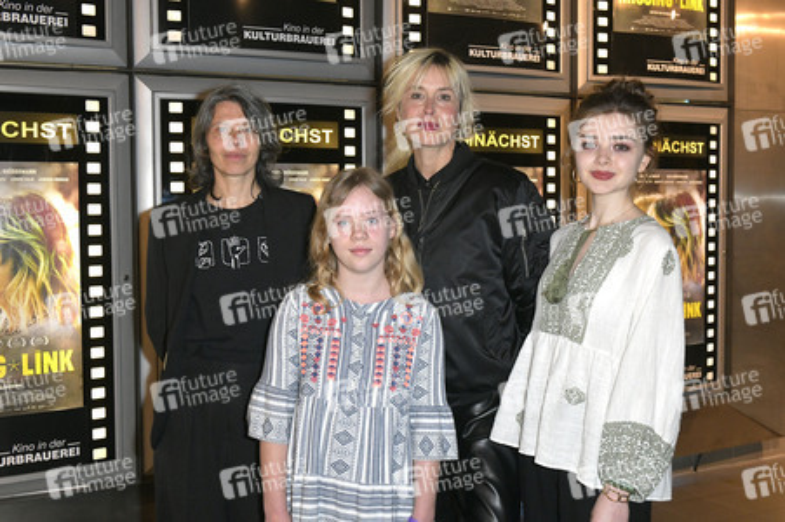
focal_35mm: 44
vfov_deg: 30.5
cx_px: 392
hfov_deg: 44.5
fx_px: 959
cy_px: 261
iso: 2500
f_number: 6.3
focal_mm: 44
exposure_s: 1/250
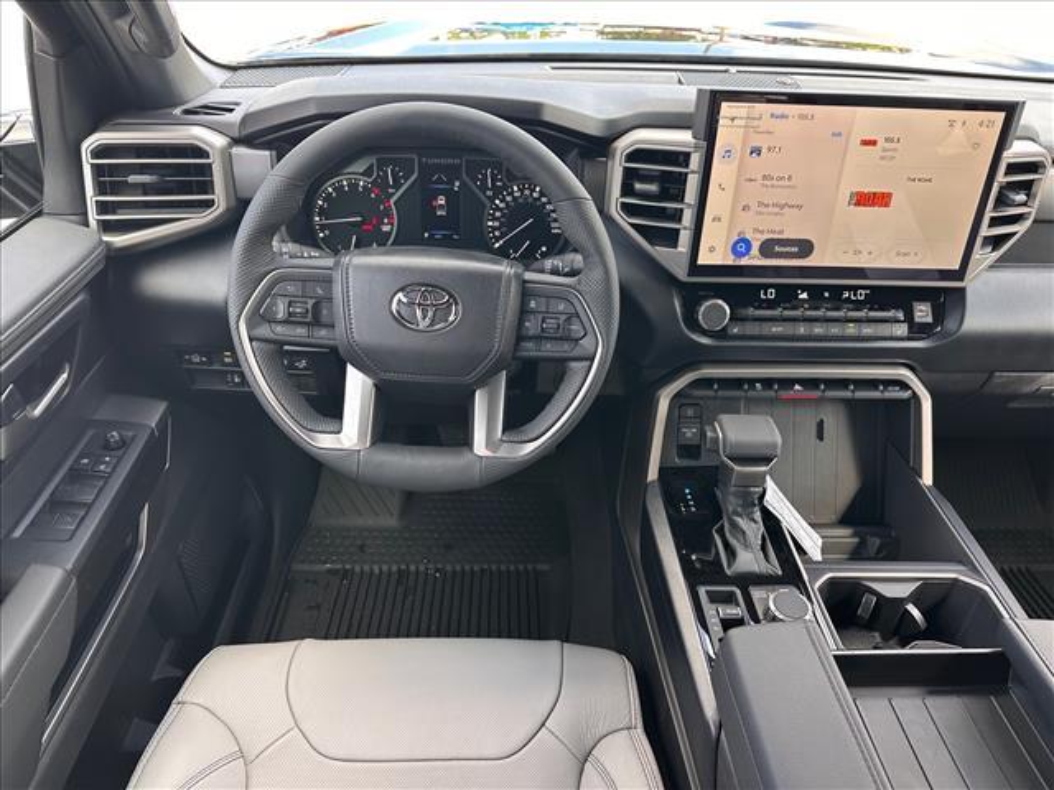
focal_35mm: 24
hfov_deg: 71.6
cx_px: 527
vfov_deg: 56.8
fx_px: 731
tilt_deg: -34.1
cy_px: 395
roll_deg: -0.2
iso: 100
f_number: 1.78
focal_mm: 6.86
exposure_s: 1/121
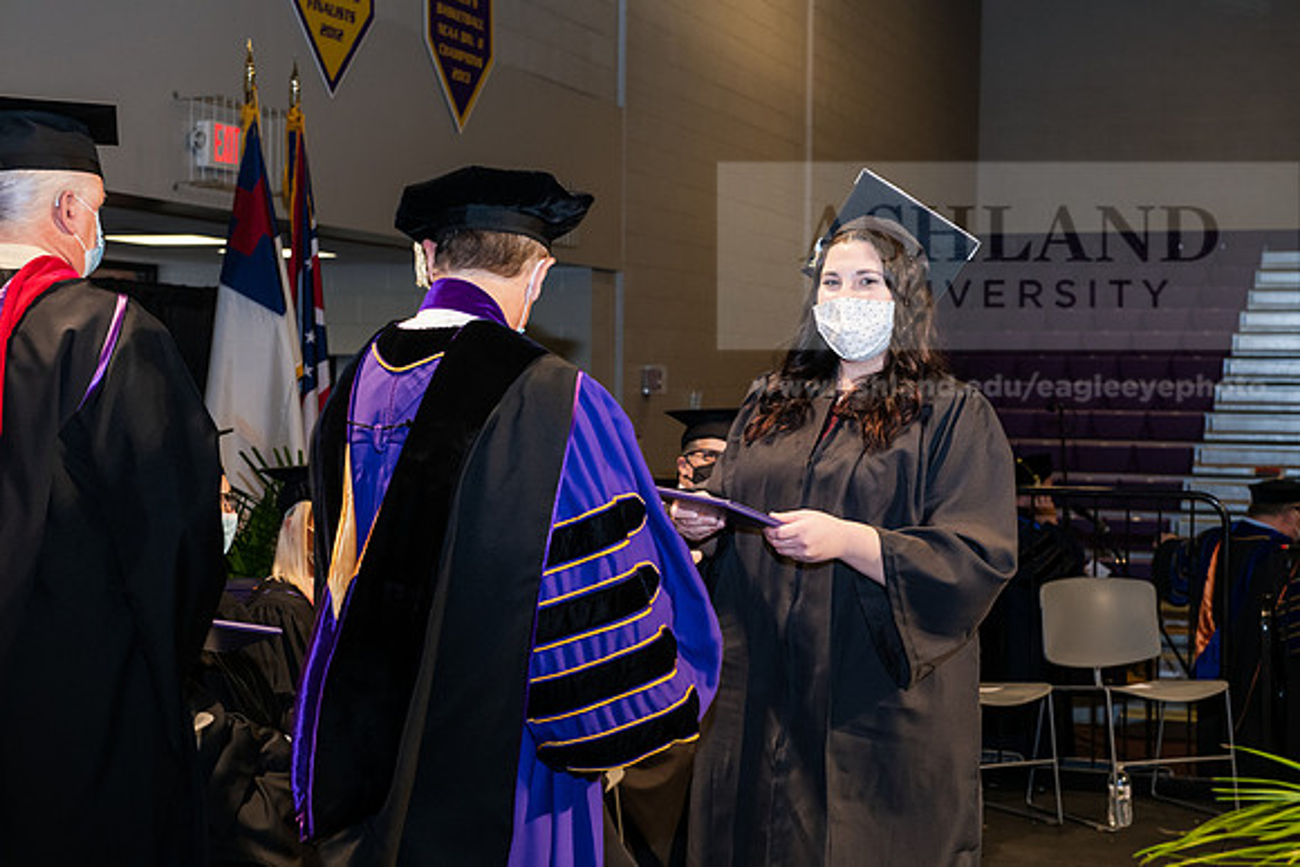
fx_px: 2239
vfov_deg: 21.9
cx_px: 650
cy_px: 434
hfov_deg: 32.4
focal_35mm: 62
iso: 1600
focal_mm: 62
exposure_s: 1/200
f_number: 6.3
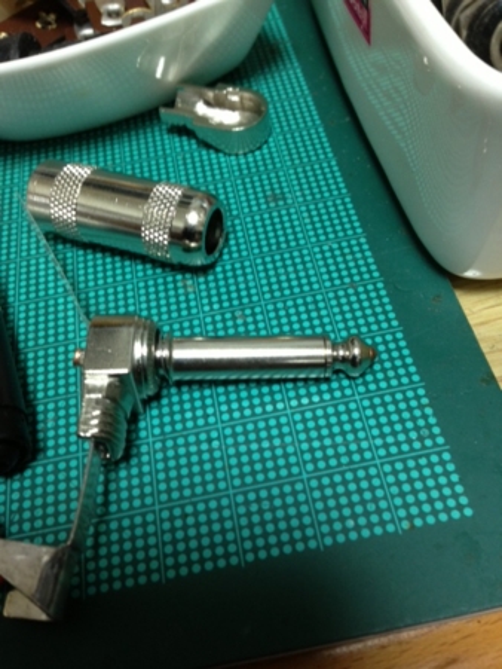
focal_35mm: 33
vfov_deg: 55.3
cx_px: 251
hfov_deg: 43.0
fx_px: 637
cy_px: 334
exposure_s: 1/20
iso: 125
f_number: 2.4
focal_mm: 4.13
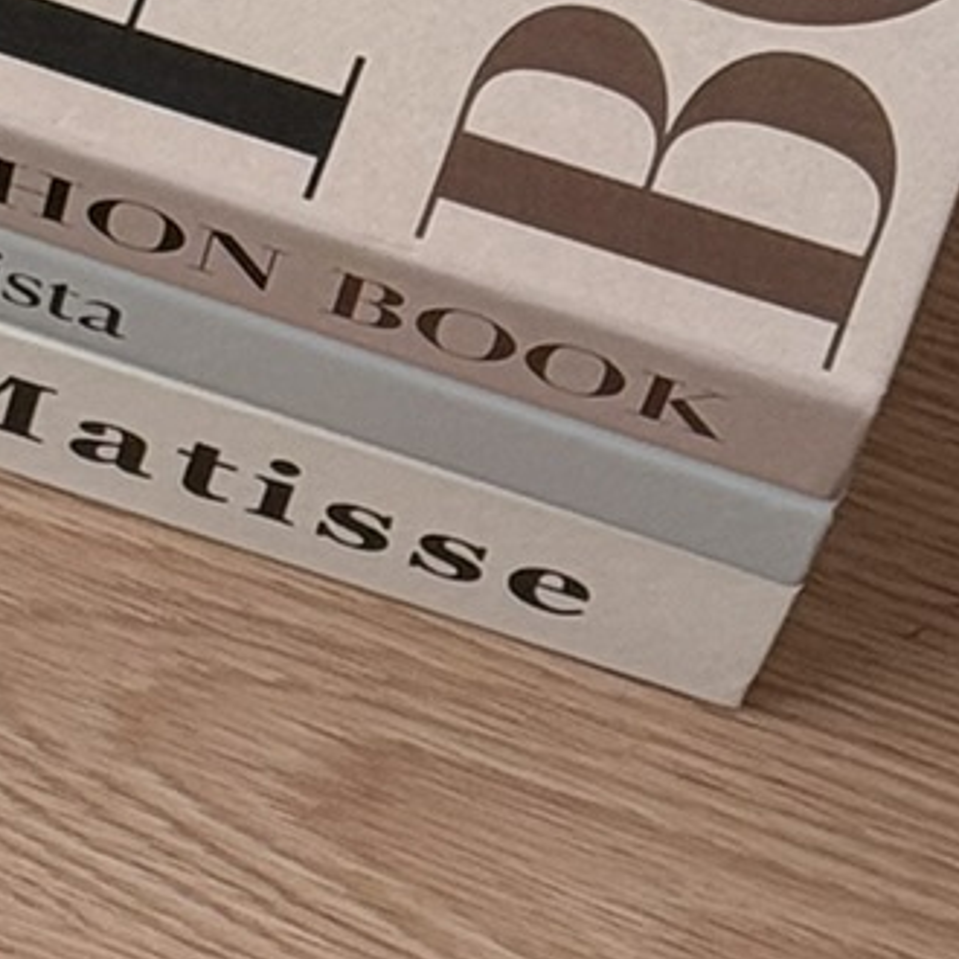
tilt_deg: -72.1
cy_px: 1860
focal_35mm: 263
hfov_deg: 6.4
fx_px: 8243
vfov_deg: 6.5
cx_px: -1125
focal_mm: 6.76
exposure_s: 1/121
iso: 80
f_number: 1.78
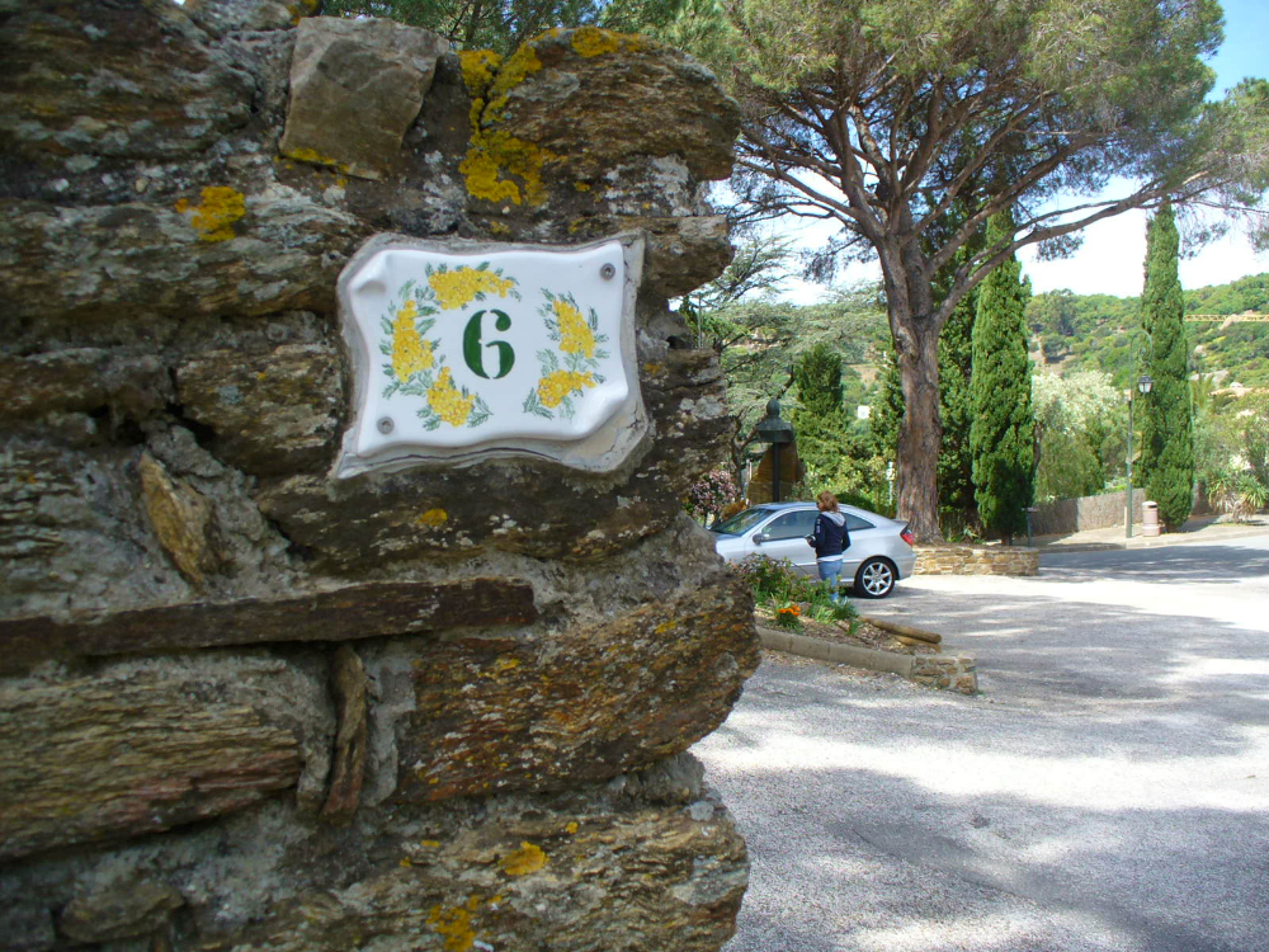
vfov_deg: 38.7
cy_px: 476
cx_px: 634
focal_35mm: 37
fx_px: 1356
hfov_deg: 50.1
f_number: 2.8
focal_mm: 6.1
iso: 64
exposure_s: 1/400
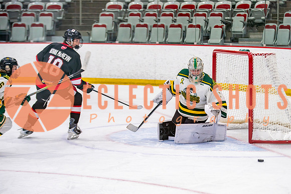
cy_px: 128
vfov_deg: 10.2
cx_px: 196
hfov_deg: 15.2
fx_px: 1091
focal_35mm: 135
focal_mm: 95
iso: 640
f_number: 2.8
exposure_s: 1/640
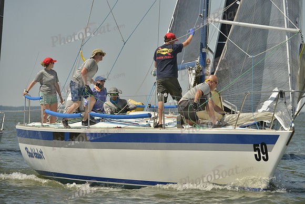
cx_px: 152
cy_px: 102
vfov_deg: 5.7
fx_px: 2034
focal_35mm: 240
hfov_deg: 8.6
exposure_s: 1/1000
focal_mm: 240
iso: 200
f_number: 8
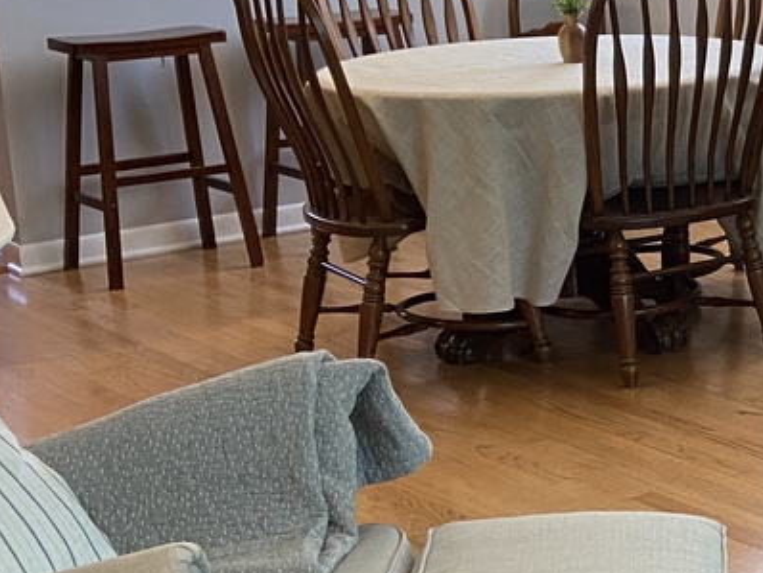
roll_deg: +0.3
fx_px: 2073
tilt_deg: -11.5
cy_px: 270
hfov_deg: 18.8
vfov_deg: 15.7
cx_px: 1085
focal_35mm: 94
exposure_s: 1/60
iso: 100
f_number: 1.8
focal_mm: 4.25
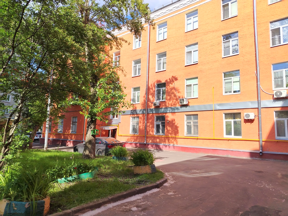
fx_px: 200
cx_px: 144
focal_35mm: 24
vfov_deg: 56.8
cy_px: 108
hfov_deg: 71.6
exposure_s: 1/764
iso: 100
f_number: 1.75
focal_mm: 5.25
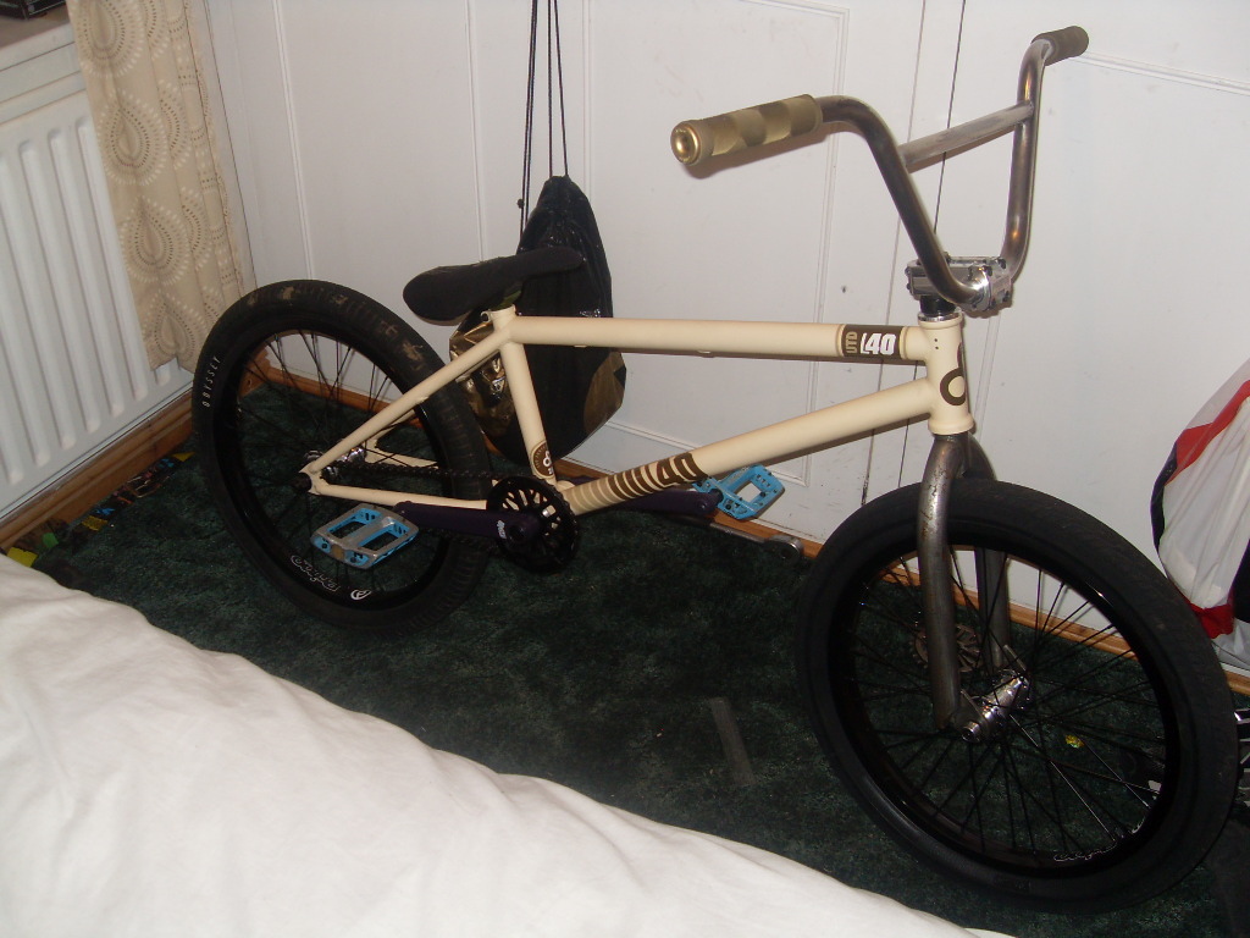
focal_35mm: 37
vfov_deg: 38.7
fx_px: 1336
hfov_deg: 50.1
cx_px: 625
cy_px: 469
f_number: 2.8
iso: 100
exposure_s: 1/45
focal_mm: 6.3
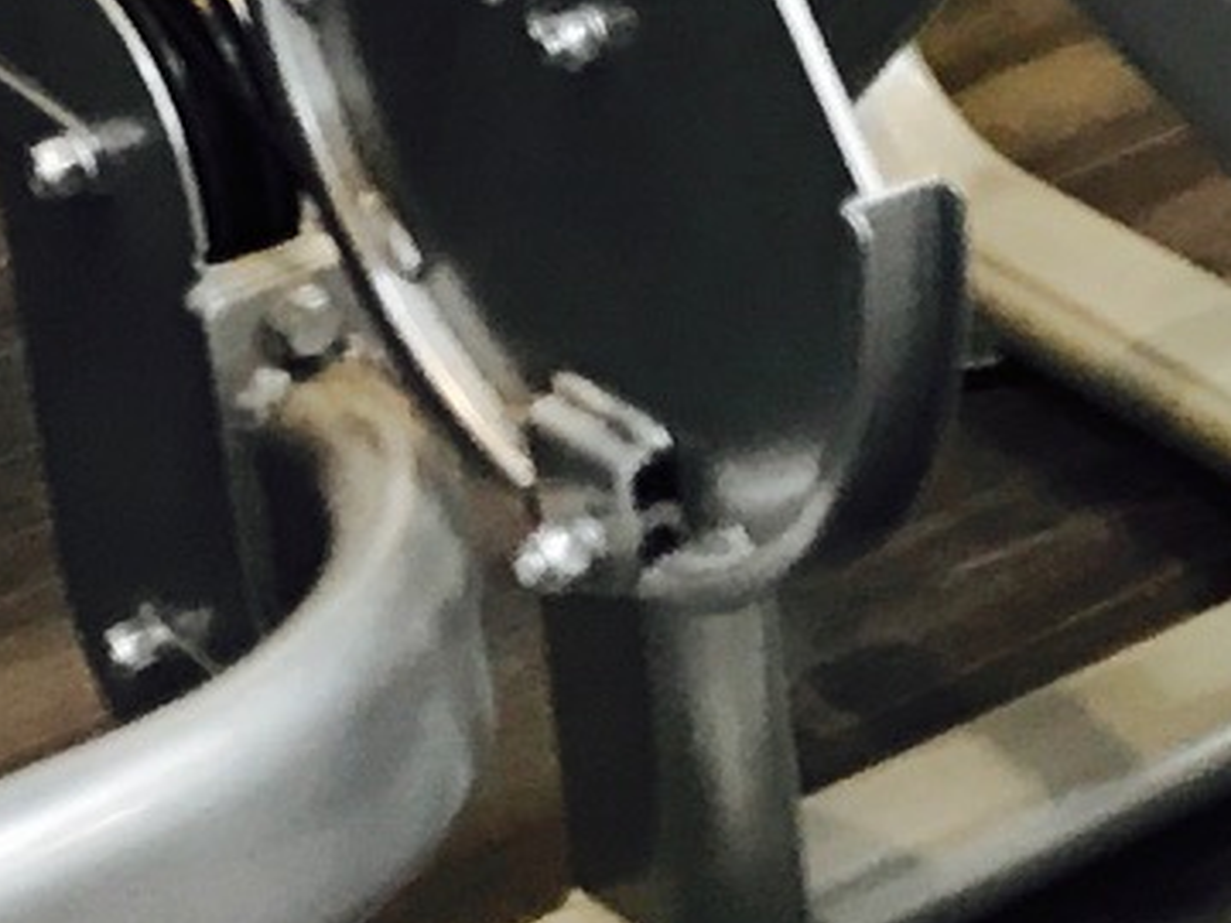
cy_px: -359
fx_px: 5583
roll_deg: -1.6
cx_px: 2530
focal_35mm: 157
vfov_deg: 9.3
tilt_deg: -22.3
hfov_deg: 11.3
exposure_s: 1/15
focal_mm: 3.99
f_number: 1.8
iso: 40
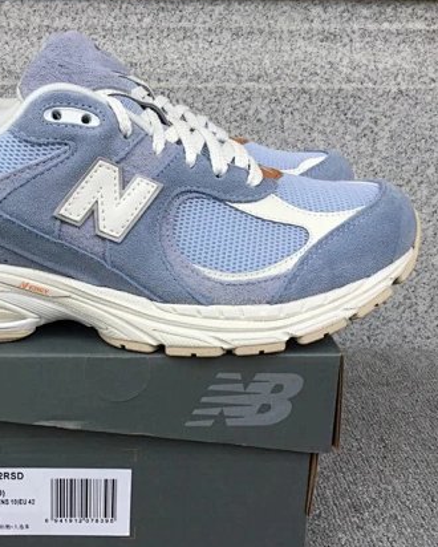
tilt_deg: -20.0
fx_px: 761
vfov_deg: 39.5
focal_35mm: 47
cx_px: 127
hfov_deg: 31.7
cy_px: 305
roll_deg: -0.3
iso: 25
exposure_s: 1/327
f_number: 2.4
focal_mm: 3.3
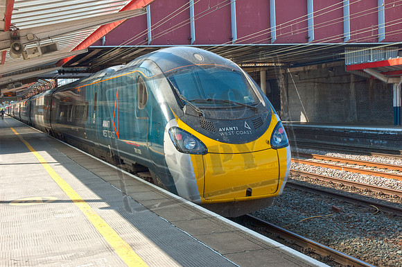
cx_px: 201
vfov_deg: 25.7
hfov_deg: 37.9
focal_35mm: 52
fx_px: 585
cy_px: 134
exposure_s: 1/160
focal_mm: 35
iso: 200
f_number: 6.3
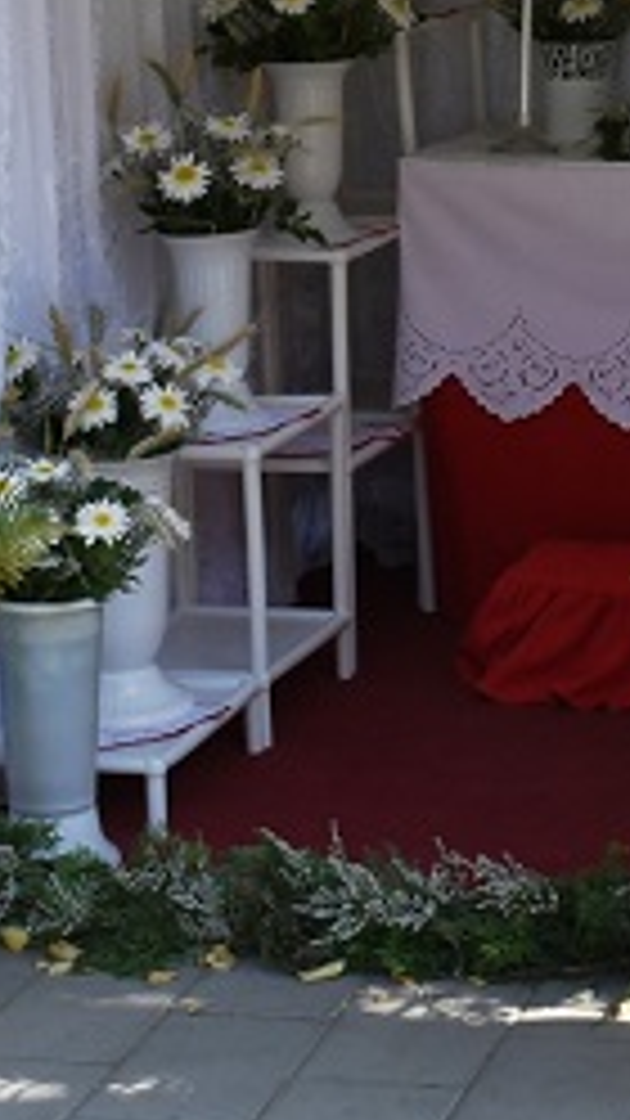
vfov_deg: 18.8
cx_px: 702
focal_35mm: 111
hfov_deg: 10.8
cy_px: -2
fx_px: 3298
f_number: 8
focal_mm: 22
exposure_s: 1/250
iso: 360
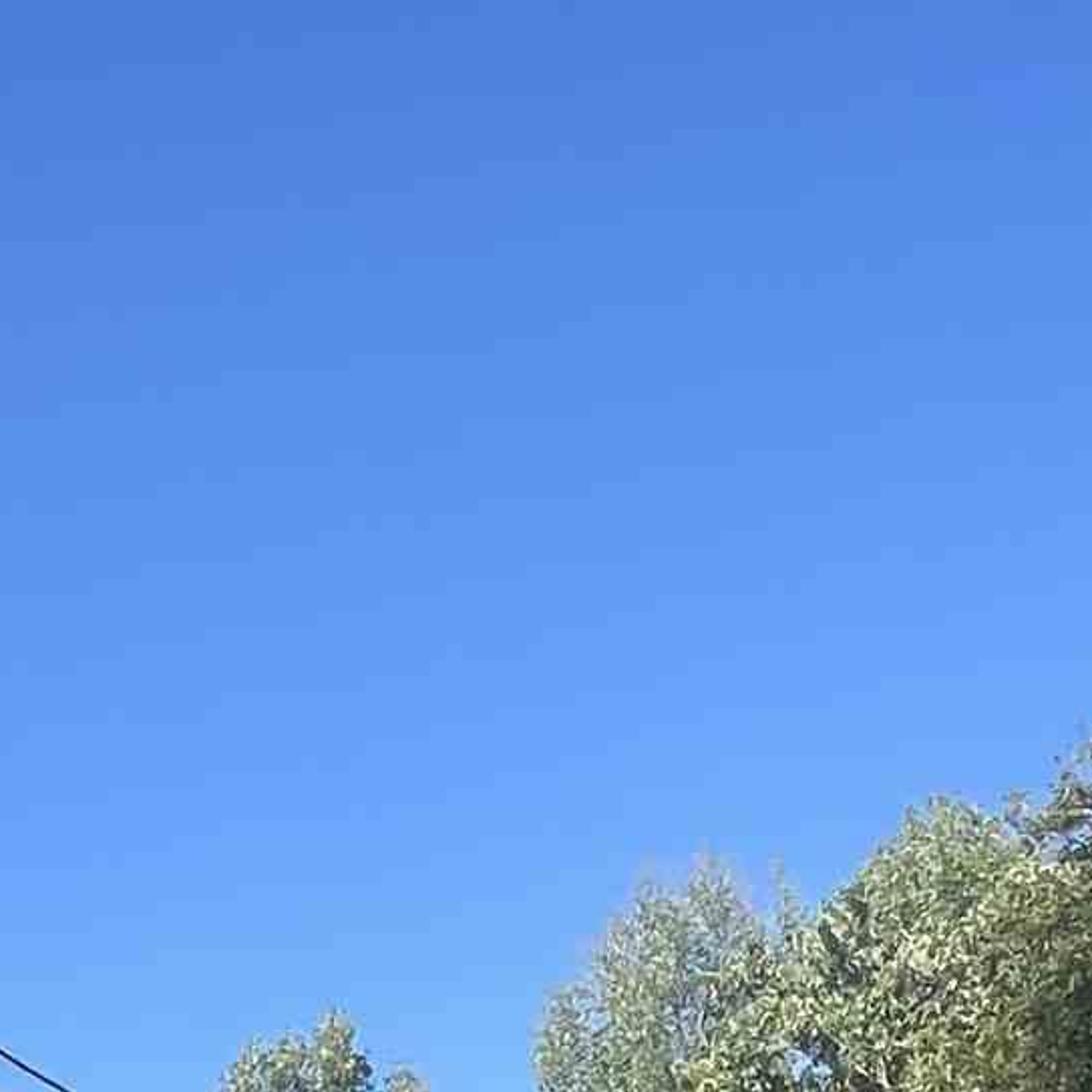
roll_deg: +1.0
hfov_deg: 24.6
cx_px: -117
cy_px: 1641
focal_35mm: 65
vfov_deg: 22.0
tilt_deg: +7.2
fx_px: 2320
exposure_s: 1/815
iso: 32
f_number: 1.8
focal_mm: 1.57
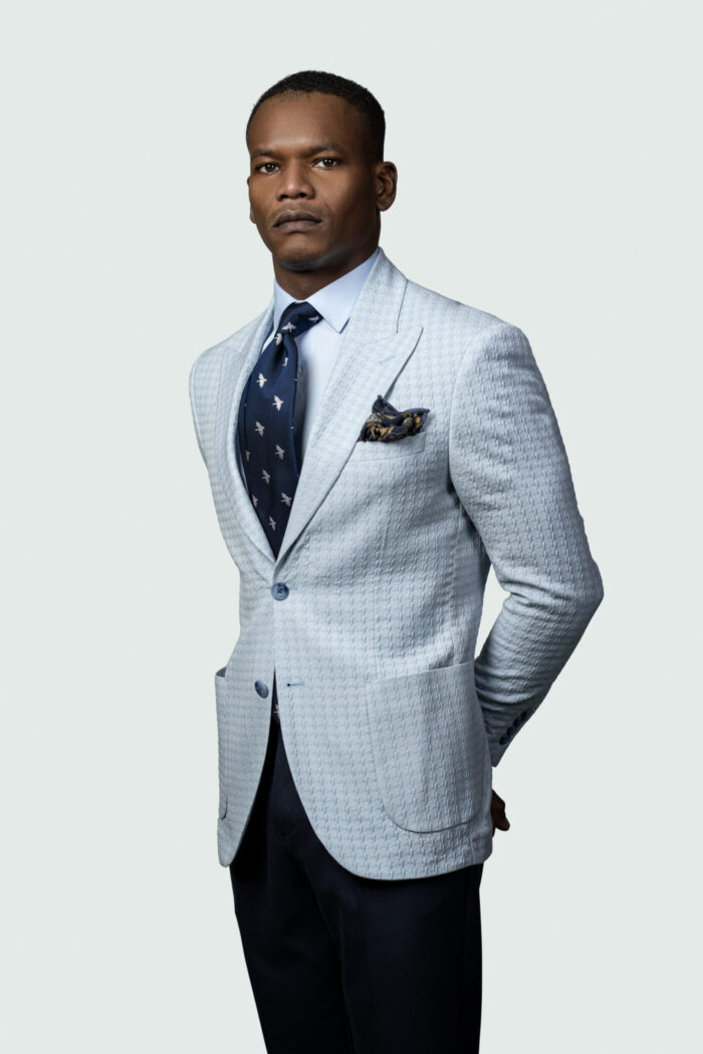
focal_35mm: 70
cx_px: 352
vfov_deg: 28.8
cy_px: 527
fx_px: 2050
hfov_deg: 19.5
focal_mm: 70
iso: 320
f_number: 7.1
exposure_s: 1/100
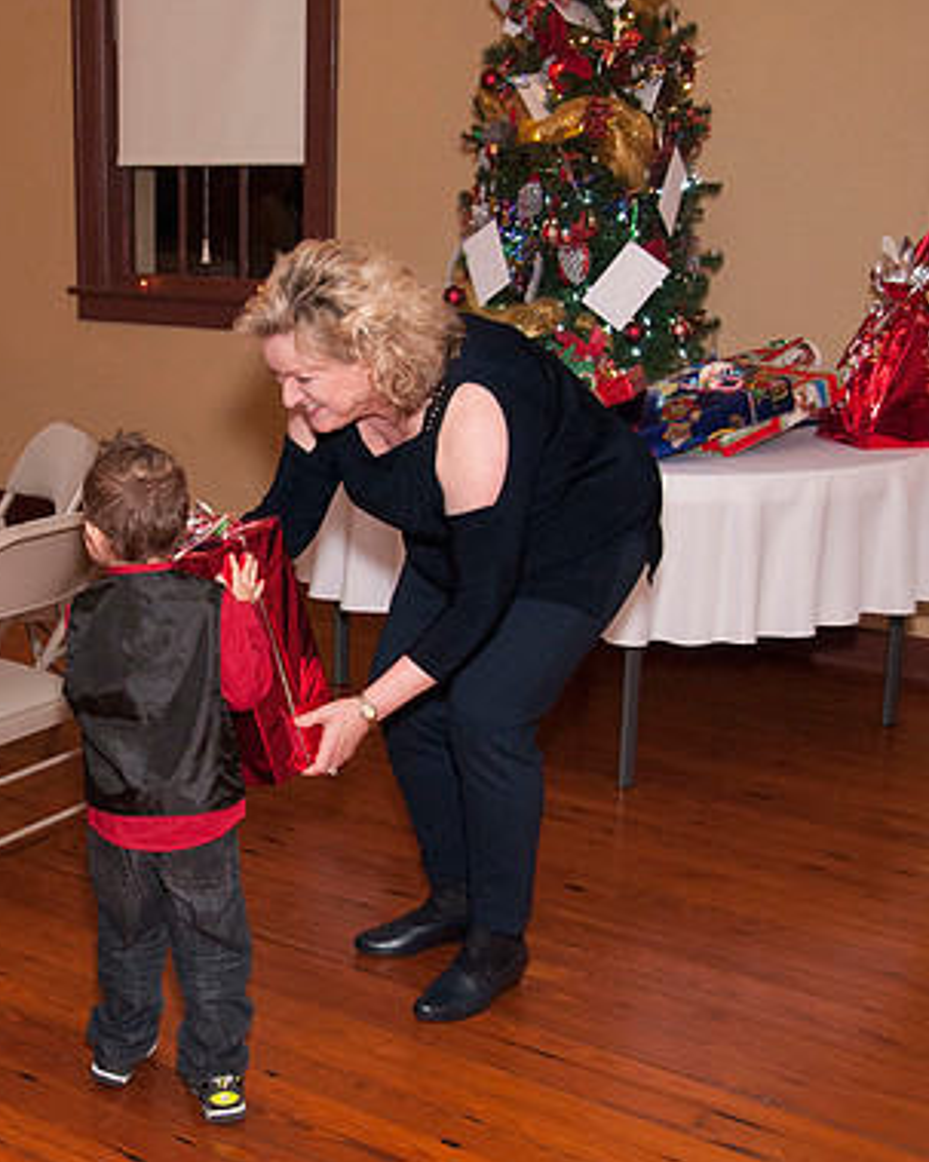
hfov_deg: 26.5
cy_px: 581
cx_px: 153
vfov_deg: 33.6
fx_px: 1925
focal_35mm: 56
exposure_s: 1/80
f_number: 5.6
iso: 800
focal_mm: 26
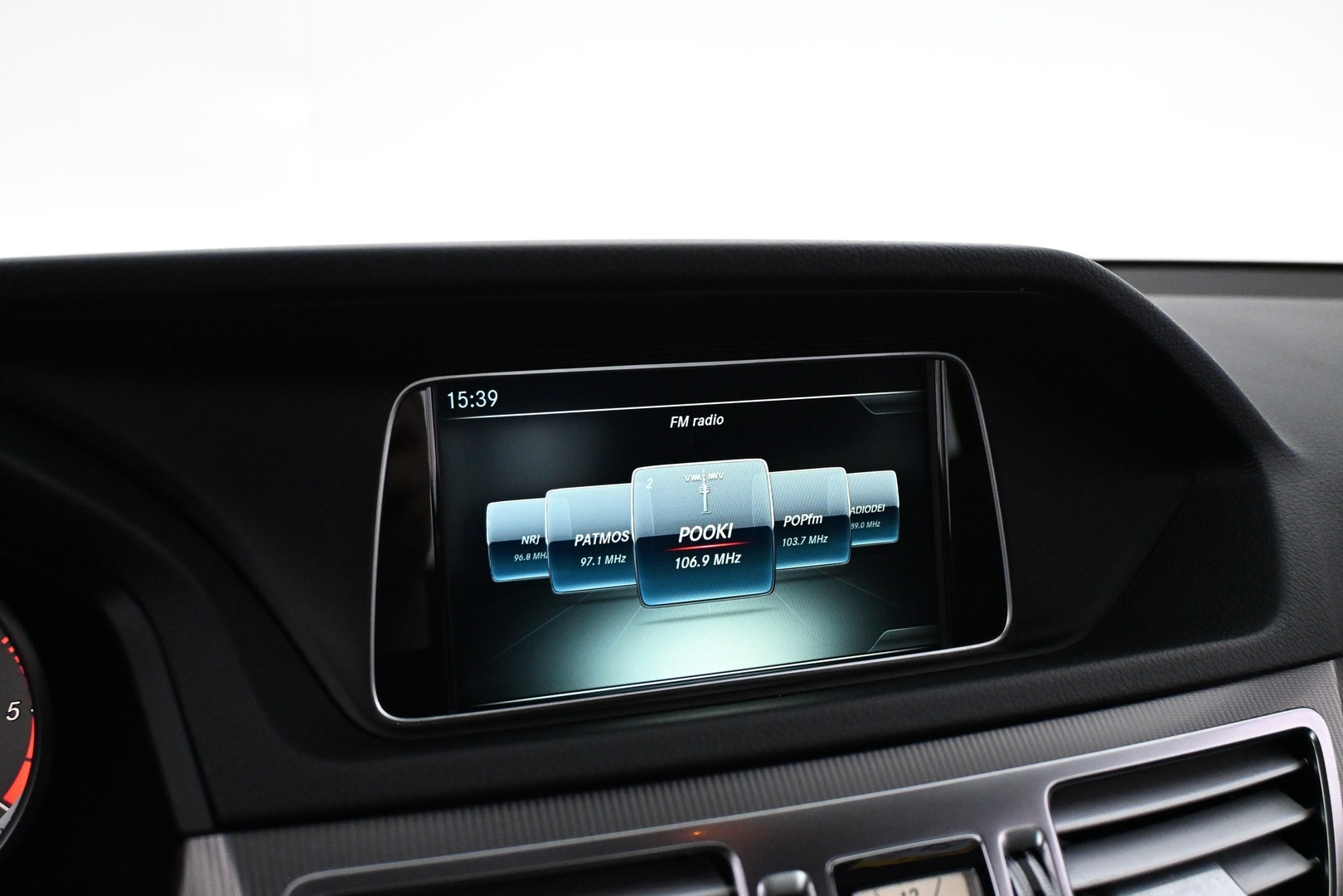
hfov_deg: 56.1
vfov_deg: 39.1
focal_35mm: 34
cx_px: 672
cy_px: 448
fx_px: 1259
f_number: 4
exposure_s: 1/100
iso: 4000
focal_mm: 22.5
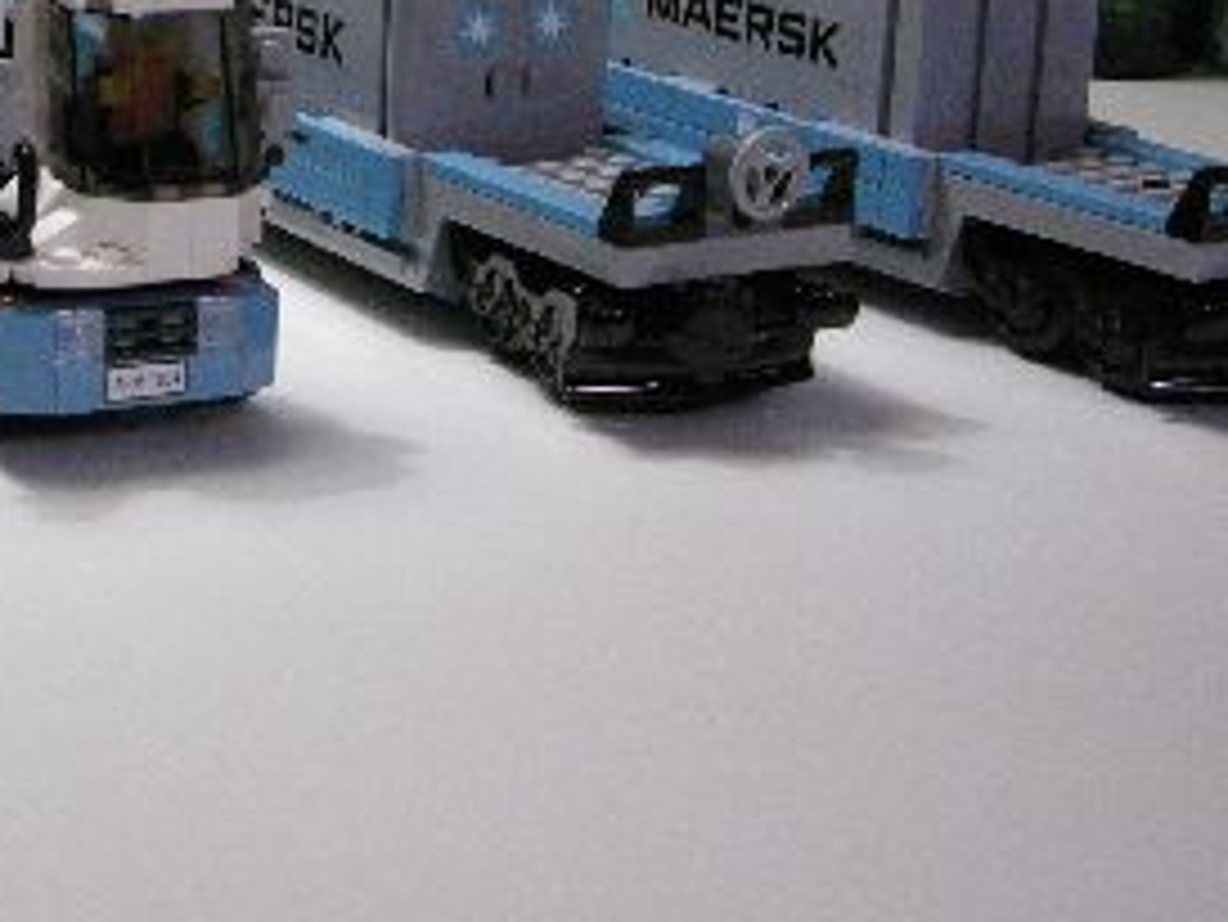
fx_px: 2804
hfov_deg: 24.2
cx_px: 202
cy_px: 99
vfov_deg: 18.4
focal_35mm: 79
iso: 400
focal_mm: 7.5
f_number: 2.7
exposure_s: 1/15
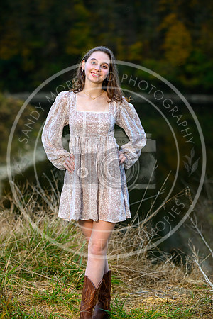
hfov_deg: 13.7
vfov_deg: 20.4
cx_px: 106
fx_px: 887
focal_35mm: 100
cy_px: 160
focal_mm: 100
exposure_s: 1/160
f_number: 2.8
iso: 1600
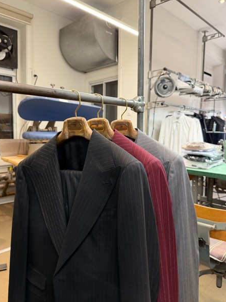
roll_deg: -0.5
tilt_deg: -4.2
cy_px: 151
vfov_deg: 67.3
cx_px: 108
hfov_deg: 53.0
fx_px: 226
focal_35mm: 26
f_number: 1.78
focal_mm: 6.76
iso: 400
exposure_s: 1/60
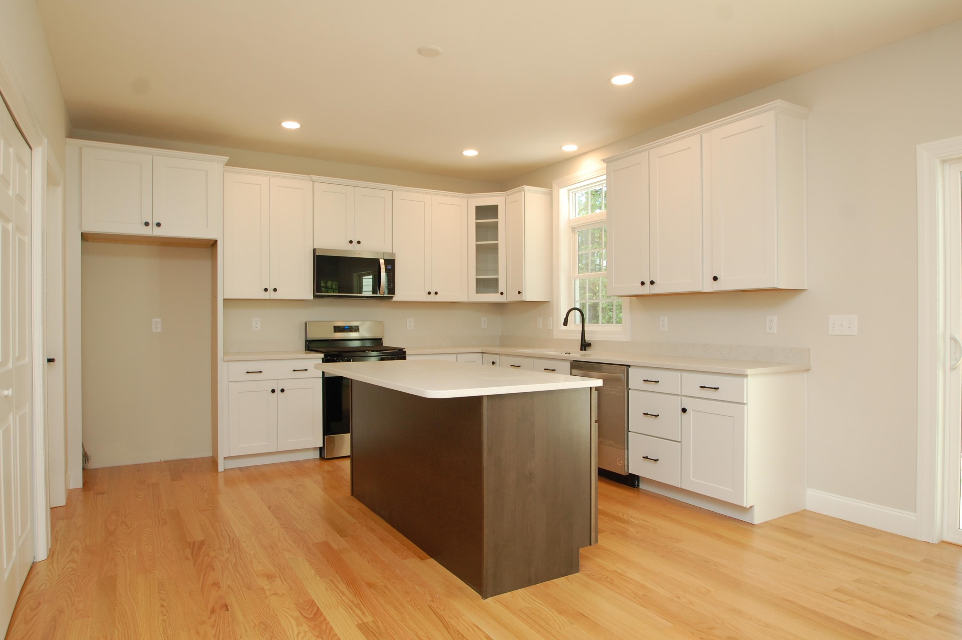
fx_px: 601
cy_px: 320
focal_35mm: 22
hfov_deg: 77.4
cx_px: 481
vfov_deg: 56.1
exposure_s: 1/80
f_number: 4.5
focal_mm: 15
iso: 400
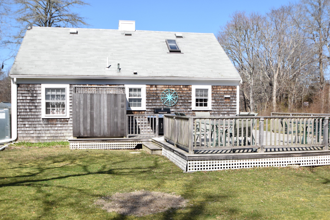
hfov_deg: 53.1
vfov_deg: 36.9
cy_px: 110
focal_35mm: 36
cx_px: 165
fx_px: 330
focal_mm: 24
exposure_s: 1/4000
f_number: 8
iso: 1400
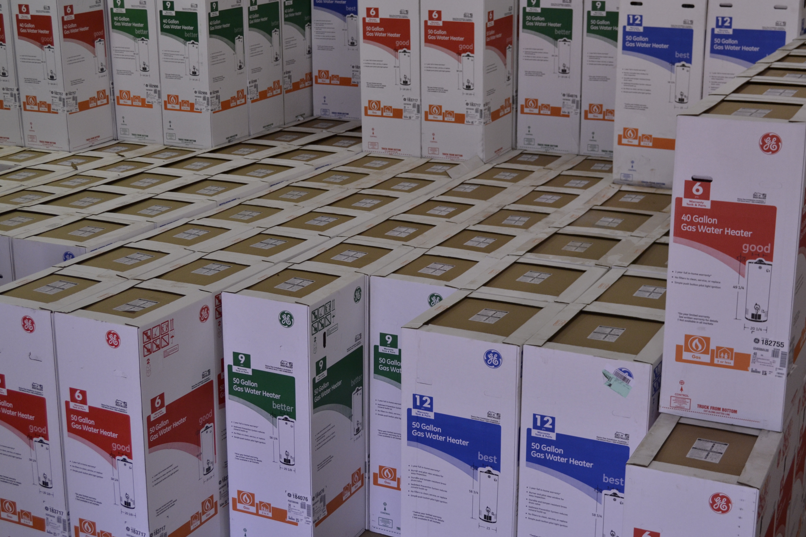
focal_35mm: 55
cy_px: 256
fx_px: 1231
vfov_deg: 24.6
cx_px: 399
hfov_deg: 36.2
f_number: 4.8
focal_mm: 32
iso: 400
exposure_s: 1/50
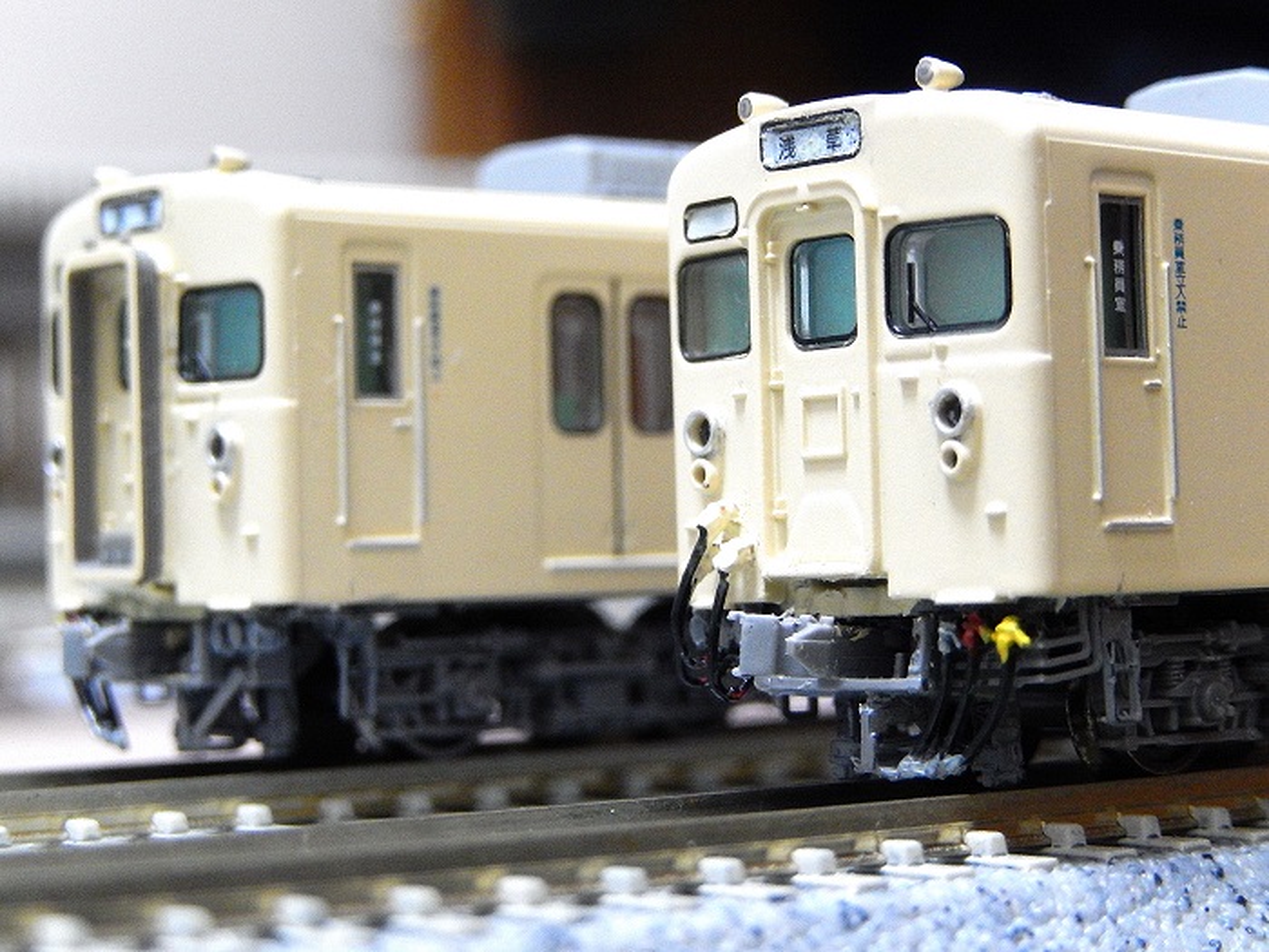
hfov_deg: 20.7
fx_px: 3483
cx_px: 634
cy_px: 476
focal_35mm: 95
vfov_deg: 15.6
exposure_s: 1/13
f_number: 5.2
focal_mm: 17
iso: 800
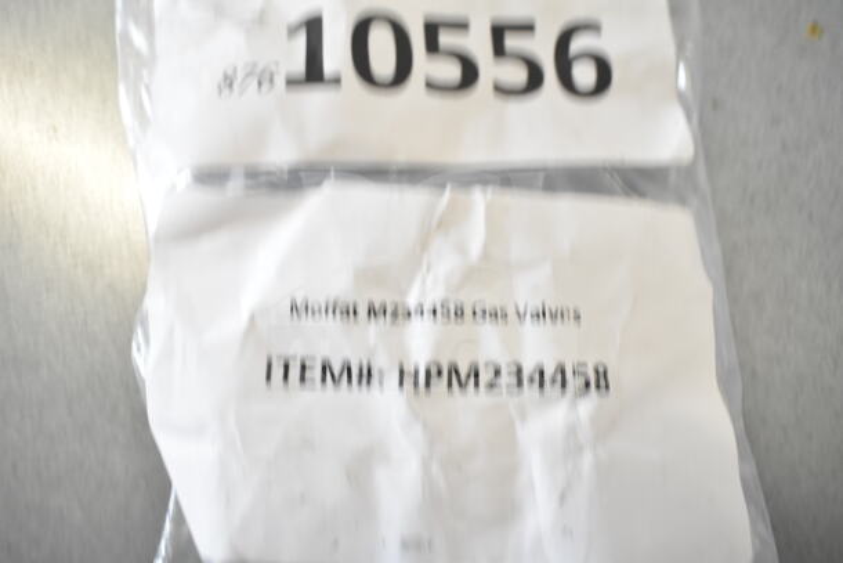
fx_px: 703
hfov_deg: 61.9
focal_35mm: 30
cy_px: 282
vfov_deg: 43.6
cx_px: 422
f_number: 5
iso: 1600
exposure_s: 1/100
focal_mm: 20
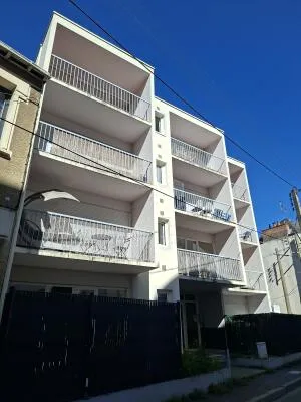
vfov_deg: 73.9
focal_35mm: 23
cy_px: 201
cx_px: 150
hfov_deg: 58.9
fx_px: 267
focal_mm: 5.54
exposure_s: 1/2809
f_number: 1.8
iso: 50
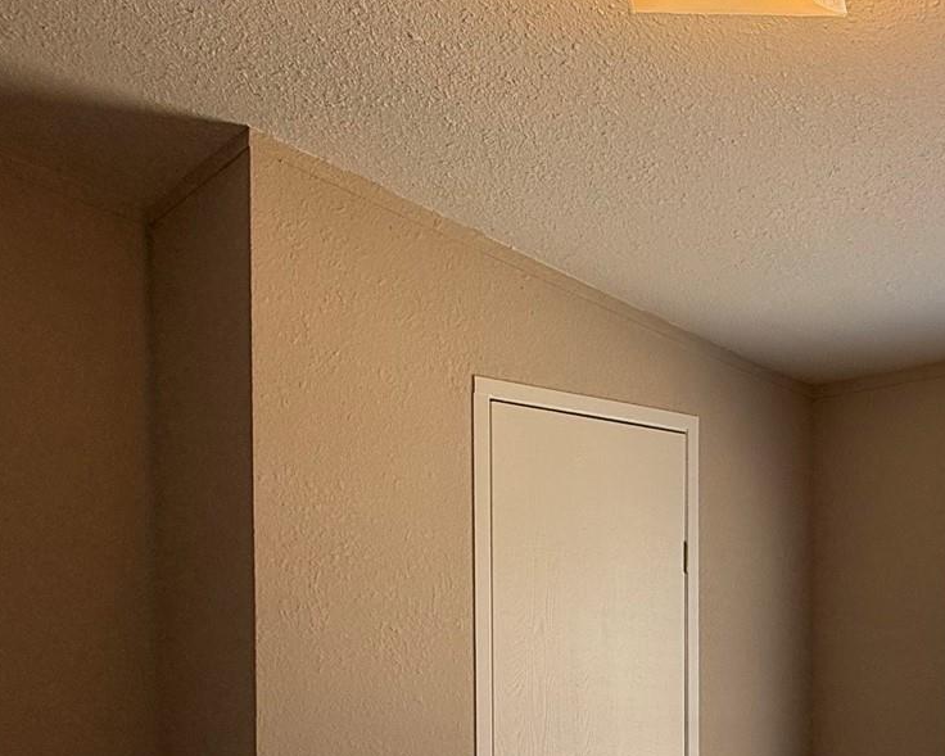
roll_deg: -0.3
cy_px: 670
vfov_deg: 36.9
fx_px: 1063
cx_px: 792
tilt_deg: -2.6
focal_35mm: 38
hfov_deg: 44.9
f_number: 2.2
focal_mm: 2.22
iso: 64
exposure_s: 1/159
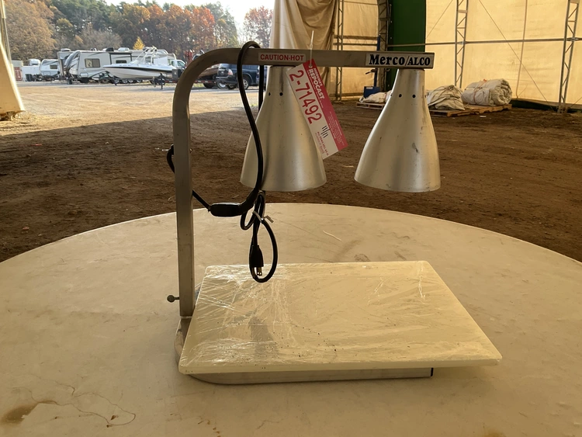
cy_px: 218
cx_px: 291
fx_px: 488
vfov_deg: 48.3
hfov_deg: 61.6
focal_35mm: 29
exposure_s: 1/176
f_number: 1.8
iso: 20
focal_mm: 3
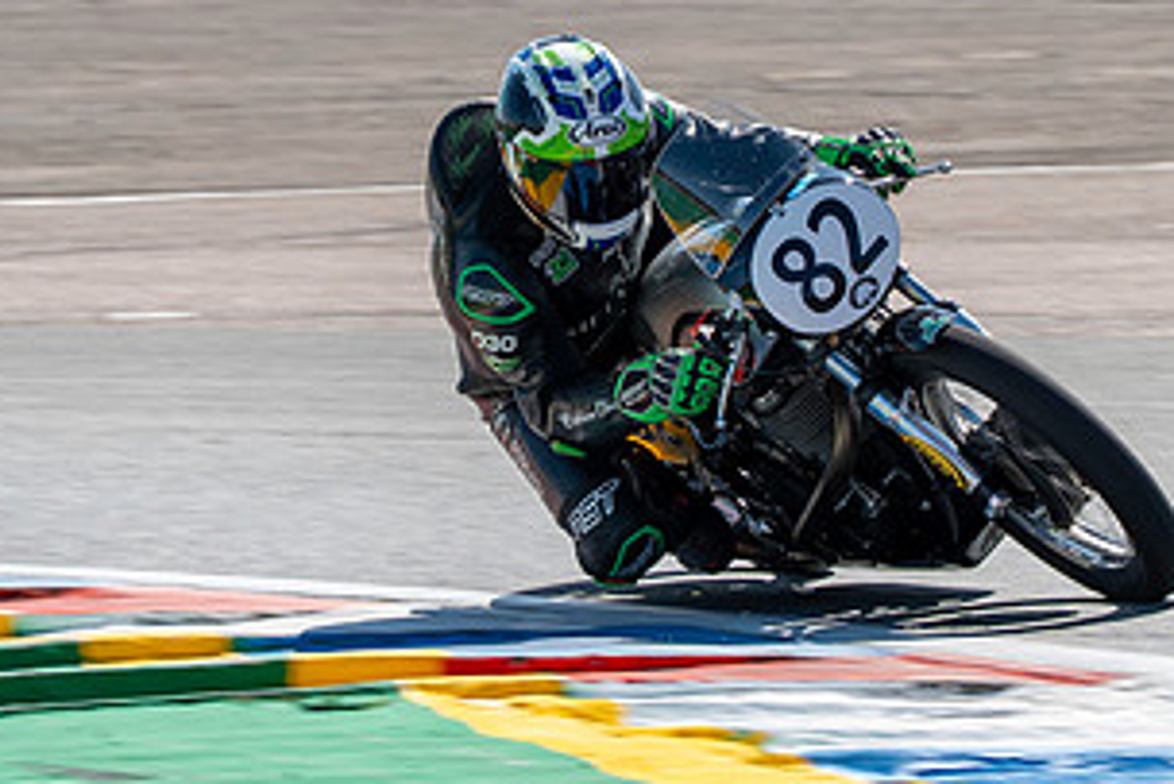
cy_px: 294
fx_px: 15888
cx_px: 655
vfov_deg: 2.8
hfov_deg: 4.2
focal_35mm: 487
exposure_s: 1/320
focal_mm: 200
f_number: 9
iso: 160
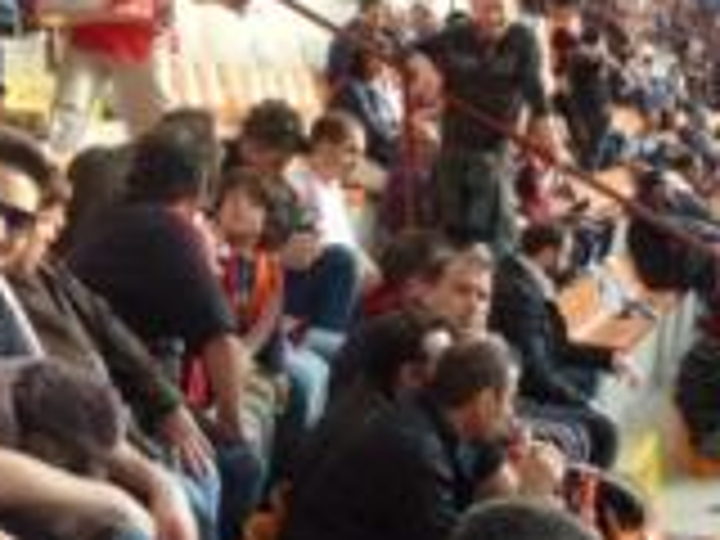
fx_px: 2142
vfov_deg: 14.4
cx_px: 122
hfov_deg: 18.9
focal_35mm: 103
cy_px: 295
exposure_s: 1/80
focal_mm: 5.9
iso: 100
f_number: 3.6
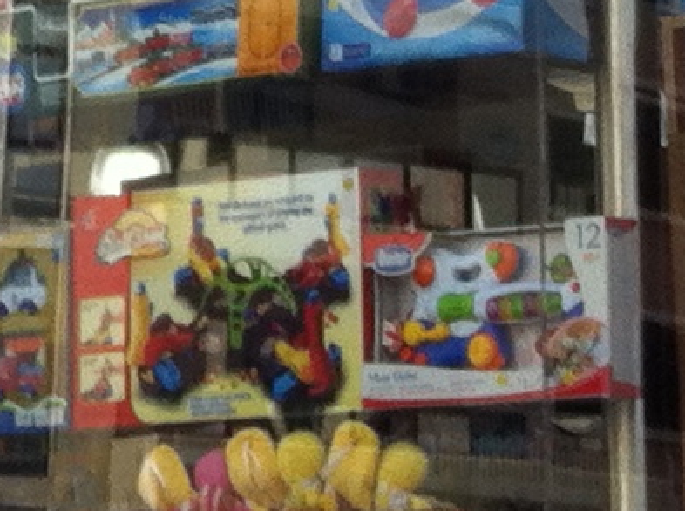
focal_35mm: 231
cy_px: -992
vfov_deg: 6.0
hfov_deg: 8.6
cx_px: 286
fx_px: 4561
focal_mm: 3.85
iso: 80
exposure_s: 1/503
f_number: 2.8
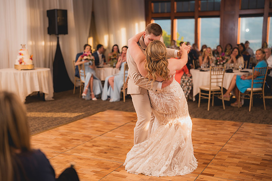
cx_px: 136
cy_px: 90
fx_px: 378
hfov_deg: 39.6
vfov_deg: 27.0
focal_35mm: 50
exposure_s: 1/250
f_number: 1.8
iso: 125
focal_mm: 50
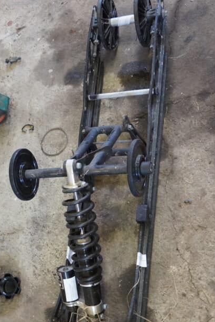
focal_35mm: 50
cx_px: 83
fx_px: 447
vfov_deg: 38.3
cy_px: 252
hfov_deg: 26.9
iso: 3200
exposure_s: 1/60
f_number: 3.5
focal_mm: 20
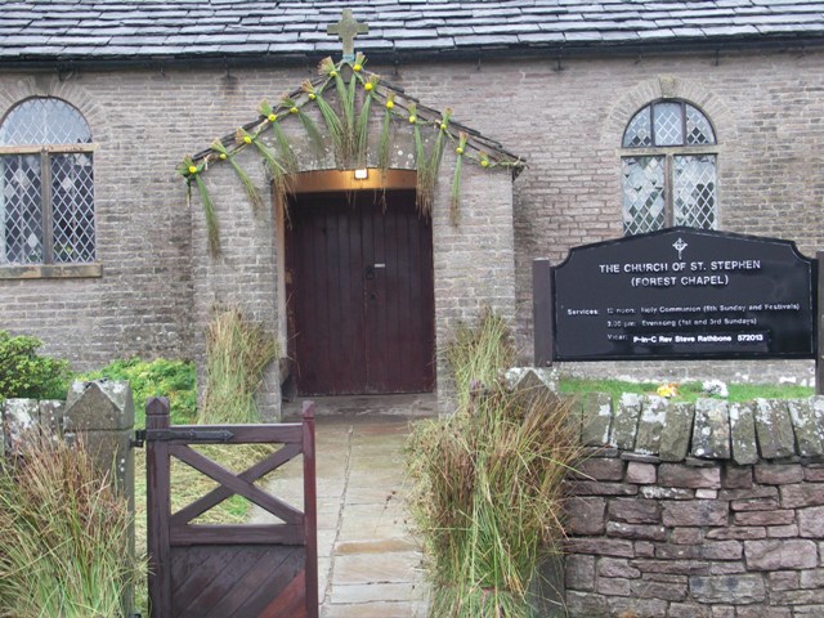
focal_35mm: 57
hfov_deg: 33.8
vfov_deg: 25.7
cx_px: 412
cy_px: 309
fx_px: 1357
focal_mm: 14.8
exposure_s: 1/13
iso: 200
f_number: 3.2
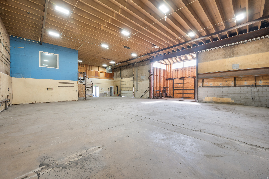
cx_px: 134
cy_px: 90
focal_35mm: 14
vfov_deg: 81.1
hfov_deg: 104.3
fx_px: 105
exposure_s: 1/5
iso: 500
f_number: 7.1
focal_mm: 14
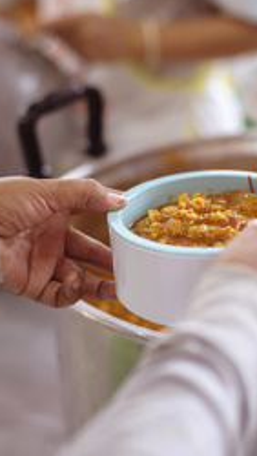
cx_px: 183
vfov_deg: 23.9
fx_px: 1076
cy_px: 218
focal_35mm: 89
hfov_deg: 13.6
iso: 2000
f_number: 1.8
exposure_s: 1/500
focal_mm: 50
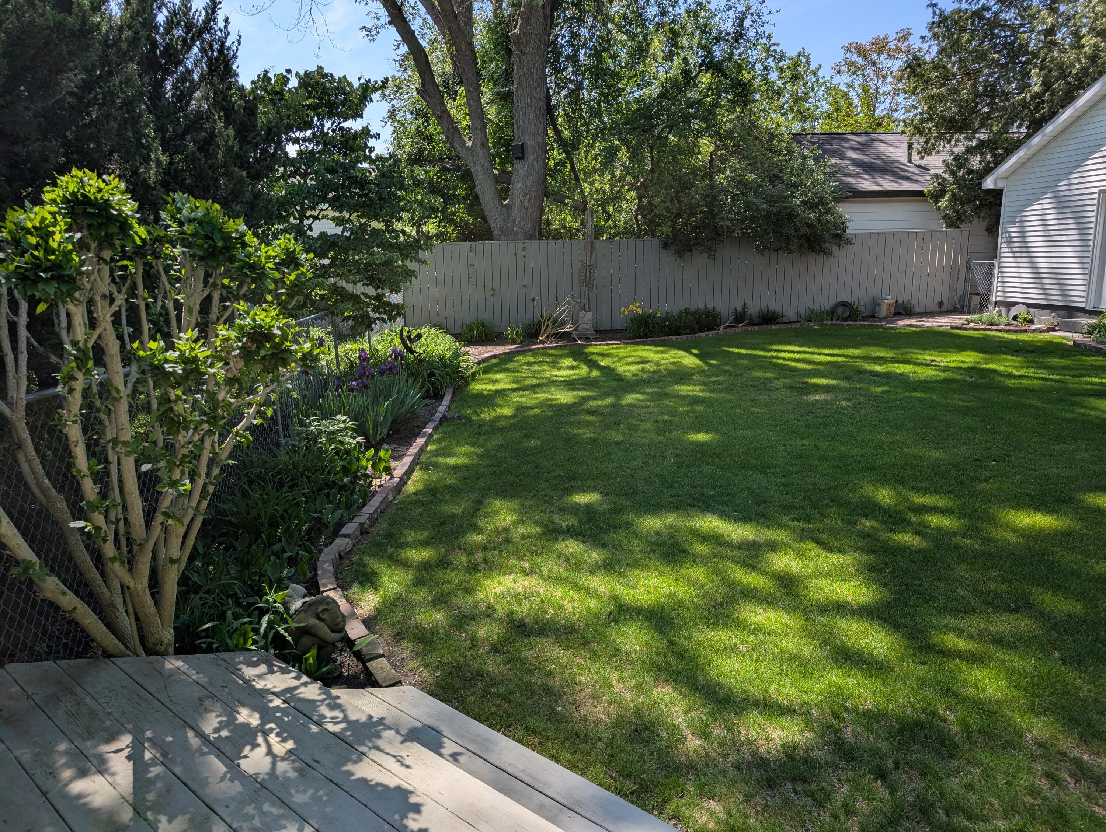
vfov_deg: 56.9
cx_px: 553
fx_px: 768
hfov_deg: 71.5
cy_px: 416
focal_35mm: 24
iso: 16
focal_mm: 6.9
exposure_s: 1/643
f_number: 1.68
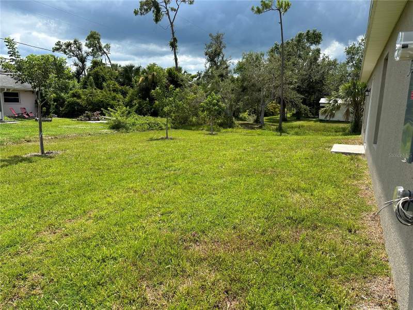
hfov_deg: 71.6
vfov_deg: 56.8
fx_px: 286
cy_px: 155
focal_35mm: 24
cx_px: 206
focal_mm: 6.86
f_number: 1.78
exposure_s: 1/3247
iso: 80
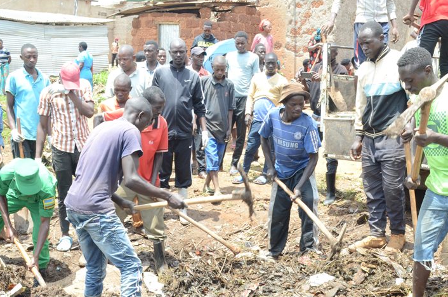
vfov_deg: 26.1
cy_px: 208
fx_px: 633
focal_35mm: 51
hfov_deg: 39.0
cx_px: 217
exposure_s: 1/160
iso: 400
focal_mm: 24
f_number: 10
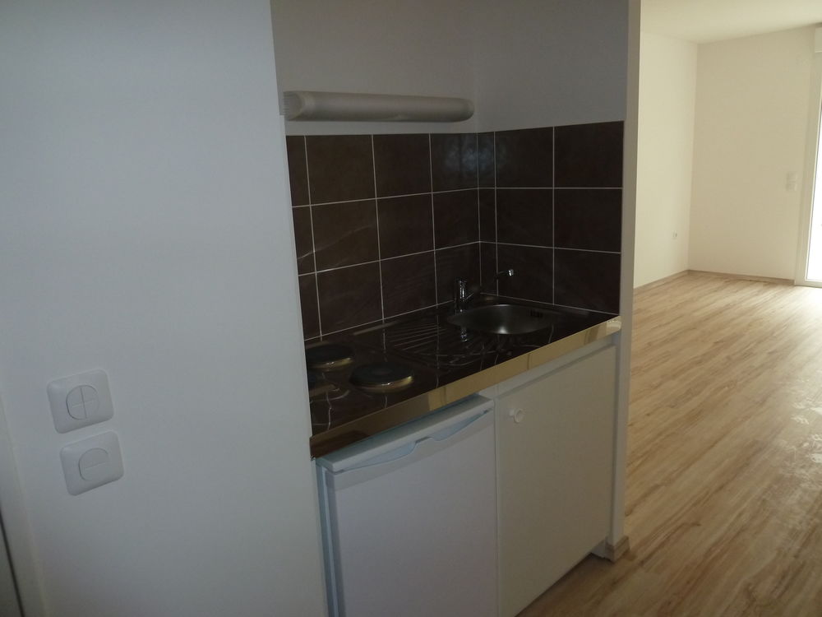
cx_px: 411
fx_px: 594
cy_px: 308
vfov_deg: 54.9
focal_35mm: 25
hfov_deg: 69.4
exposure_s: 1/30
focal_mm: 4.1
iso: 200
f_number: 3.3
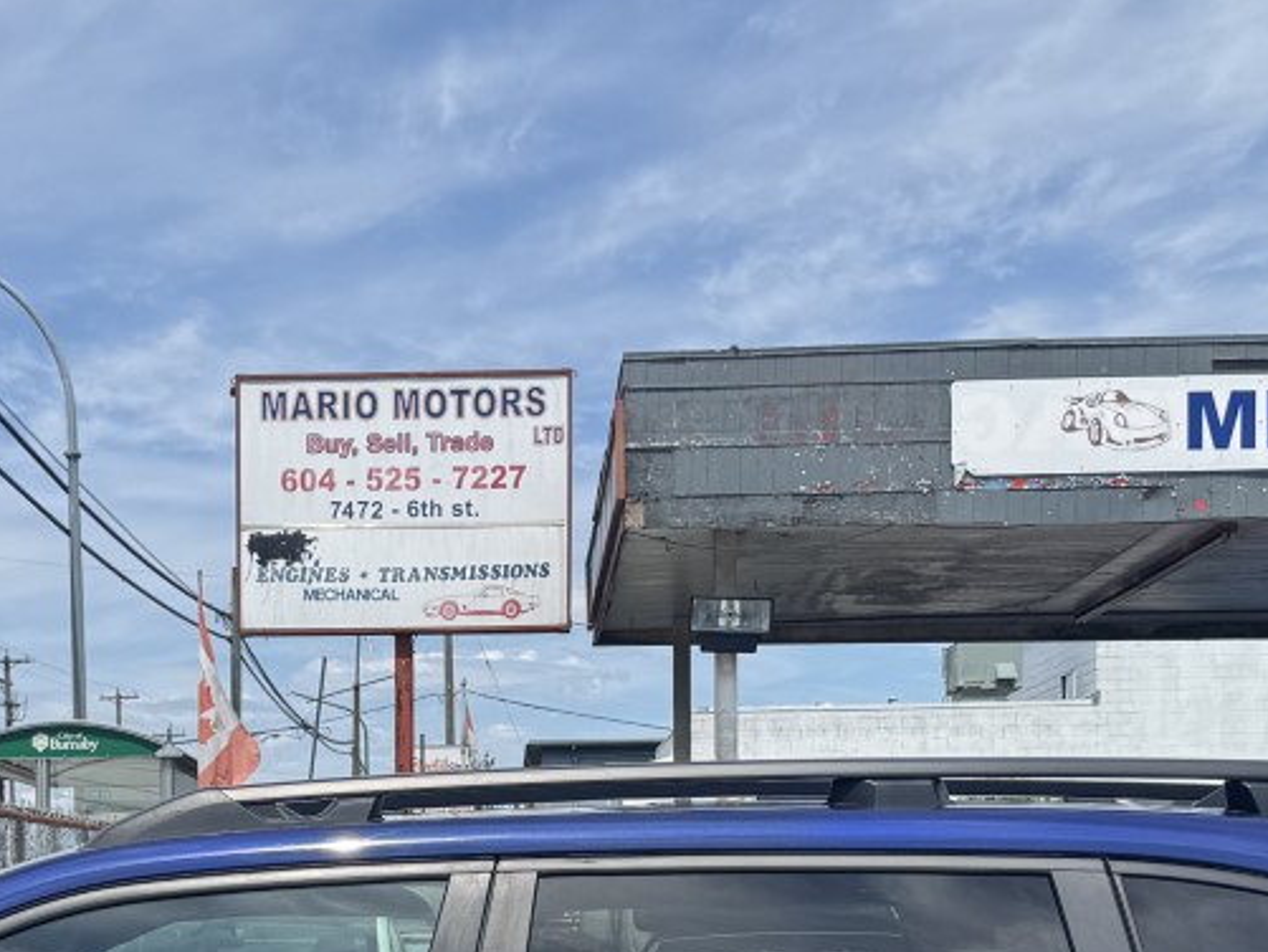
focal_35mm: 69
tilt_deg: +0.7
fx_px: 2528
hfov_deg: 27.8
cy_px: 934
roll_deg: +0.4
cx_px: 319
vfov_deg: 20.7
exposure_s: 1/4950
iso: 80
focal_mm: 6.76
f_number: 1.78
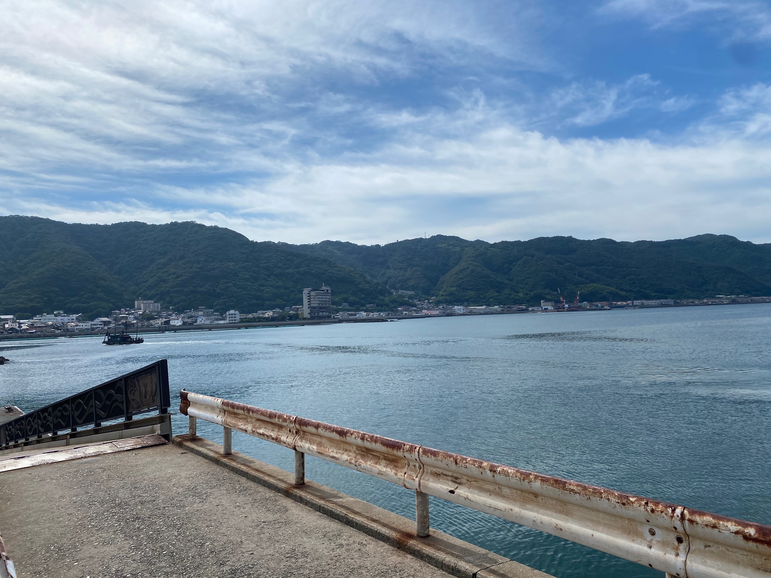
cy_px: 289
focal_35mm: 26
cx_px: 386
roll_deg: +1.7
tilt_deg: +2.9
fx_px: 579
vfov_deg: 53.1
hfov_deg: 67.3
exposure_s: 1/6061
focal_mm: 4.25
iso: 32
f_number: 1.8
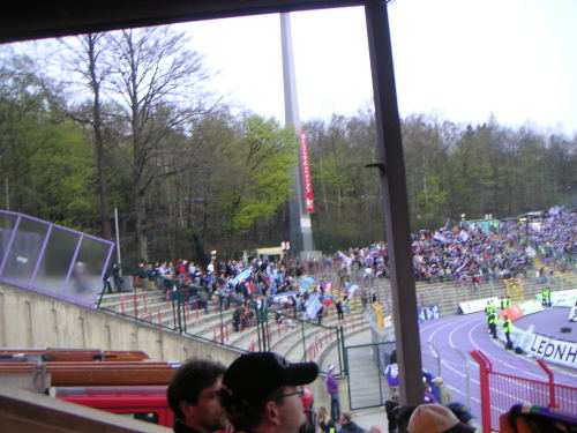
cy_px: 216
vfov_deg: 37.7
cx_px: 288
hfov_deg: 49.0
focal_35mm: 38
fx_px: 633
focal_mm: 6
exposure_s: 1/20
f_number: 2.8
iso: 100
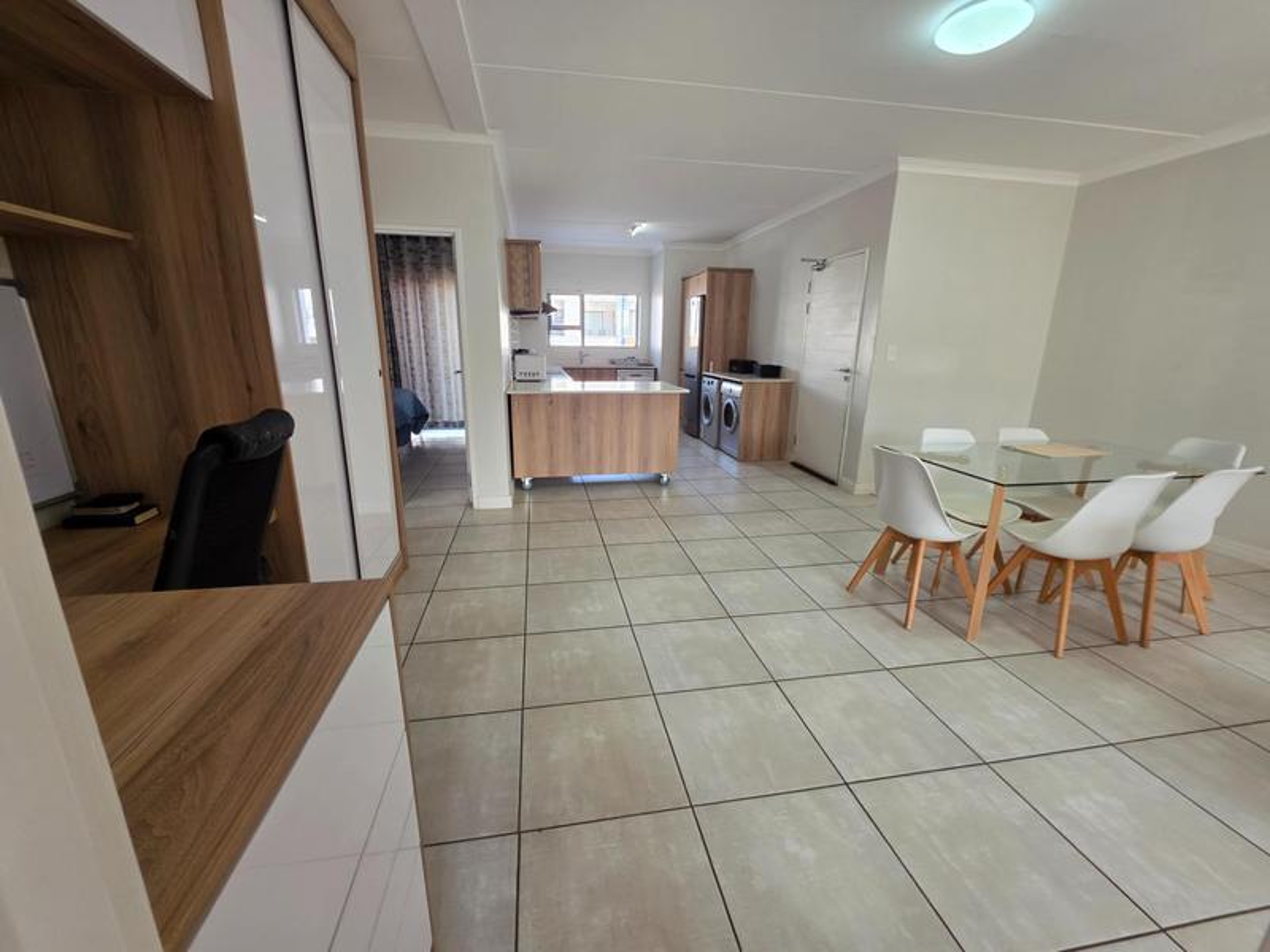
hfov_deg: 106.2
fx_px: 477
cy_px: 476
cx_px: 635
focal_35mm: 13
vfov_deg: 89.9
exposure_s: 1/100
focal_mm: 2.2
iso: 100
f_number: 1.9
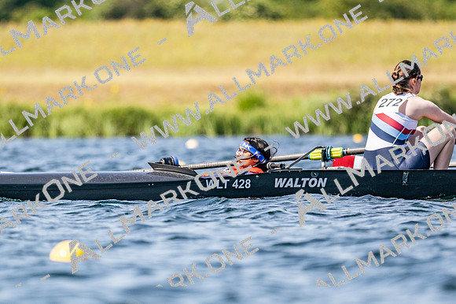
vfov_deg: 2.3
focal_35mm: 600
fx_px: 7595
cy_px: 152
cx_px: 228
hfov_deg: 3.4
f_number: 4.5
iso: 250
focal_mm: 400
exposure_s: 1/2500
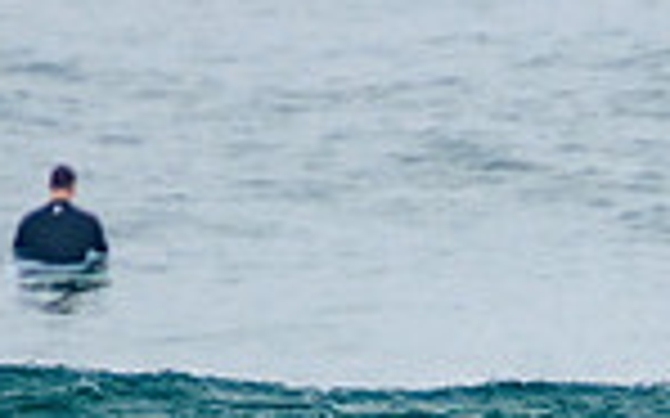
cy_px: 625
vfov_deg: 0.6
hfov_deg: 1.0
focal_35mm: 2181
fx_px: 39809
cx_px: 819
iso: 500
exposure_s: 1/1250
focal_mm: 400
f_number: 5.6
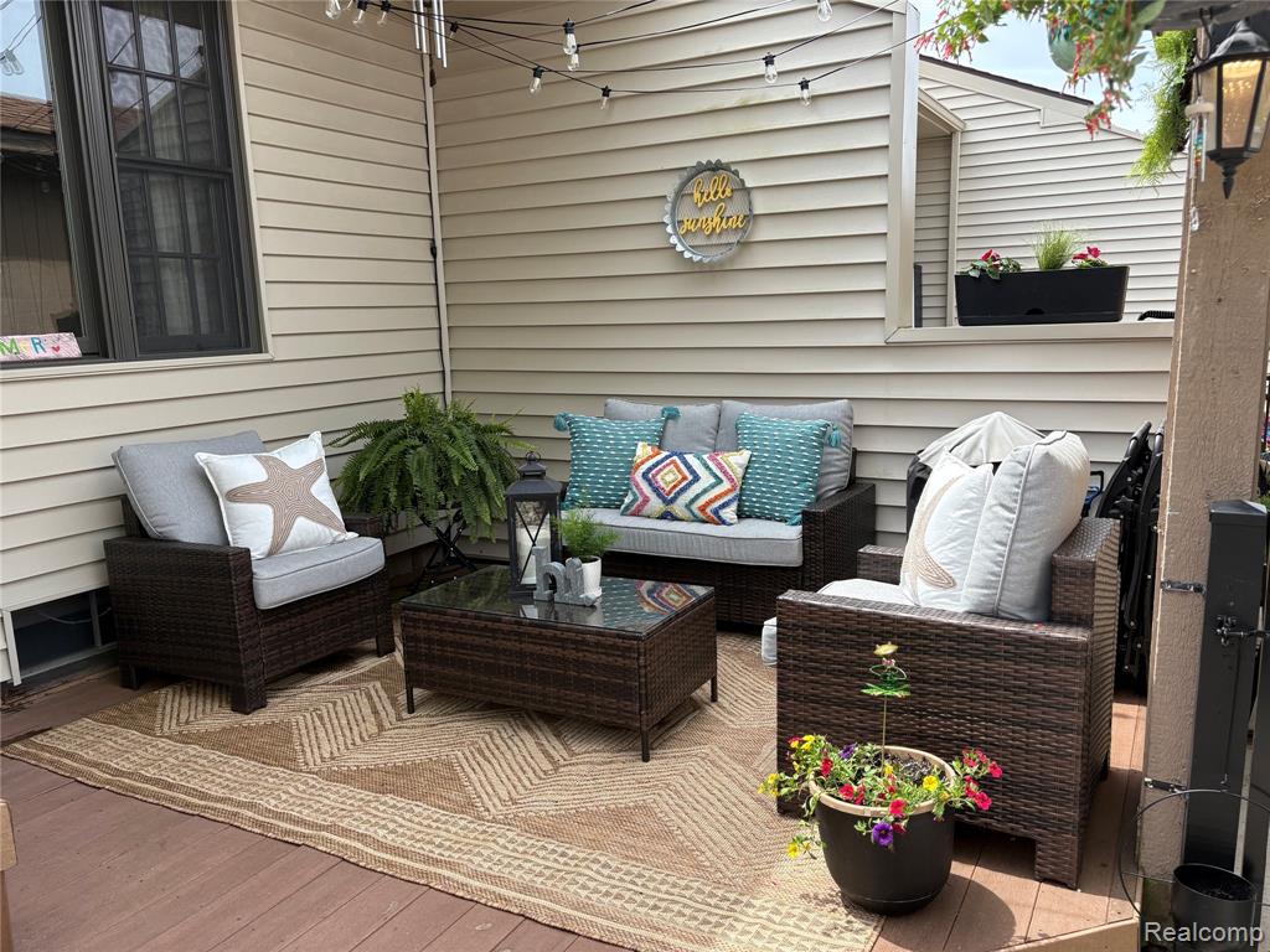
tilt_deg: -9.0
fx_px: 954
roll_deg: +2.3
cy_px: 476
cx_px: 635
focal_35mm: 26
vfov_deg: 53.1
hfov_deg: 67.3
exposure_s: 1/1135
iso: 64
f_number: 1.6
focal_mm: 5.96
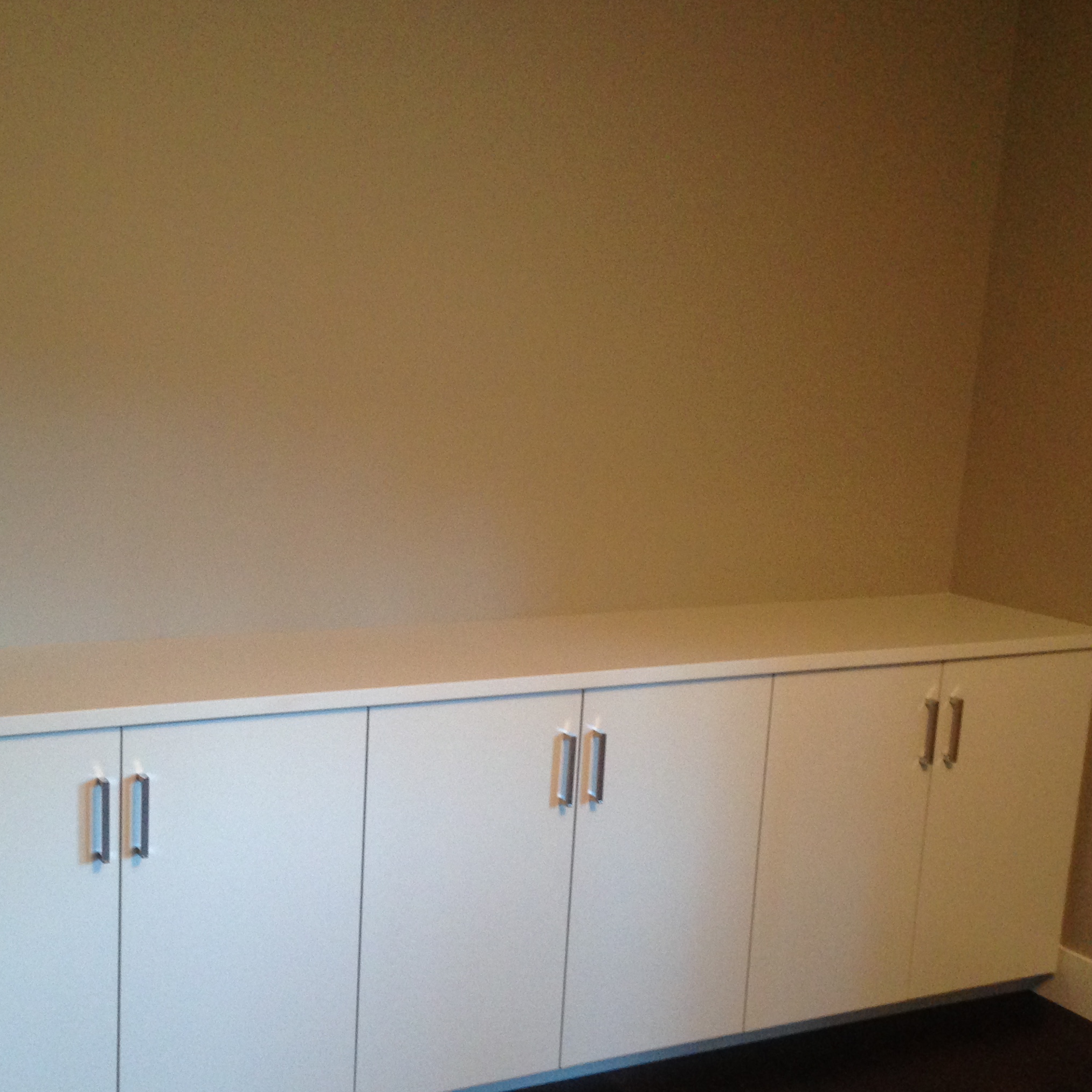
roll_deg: -2.1
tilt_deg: -11.2
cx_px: 392
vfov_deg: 36.0
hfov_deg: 35.8
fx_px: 1677
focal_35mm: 47
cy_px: 634
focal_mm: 4.12
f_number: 2.4
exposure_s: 1/20
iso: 200
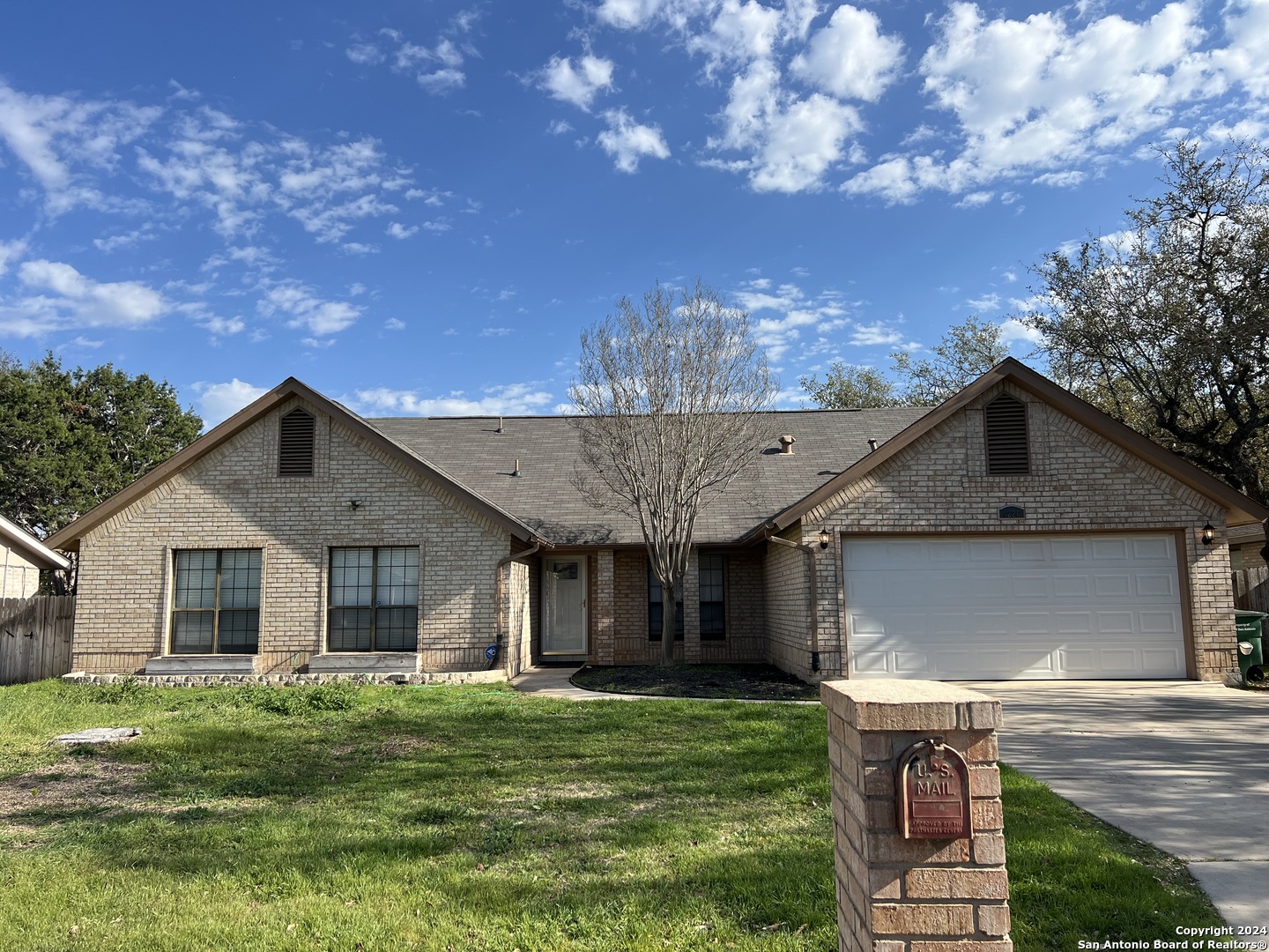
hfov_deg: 67.3
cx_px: 634
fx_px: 953
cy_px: 476
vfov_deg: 53.1
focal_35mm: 26
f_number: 1.5
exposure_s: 1/3968
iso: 50
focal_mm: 5.7
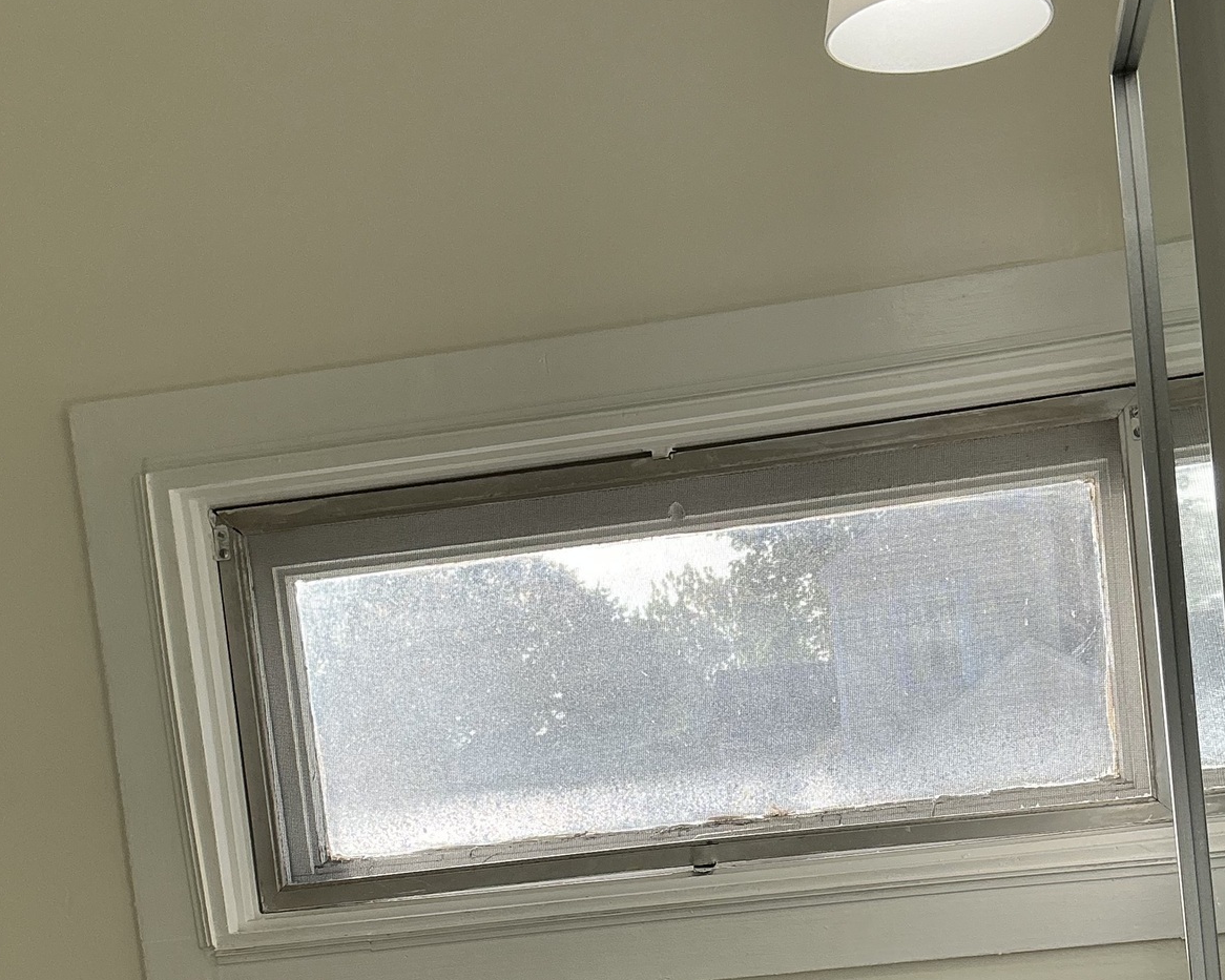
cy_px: 927
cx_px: 694
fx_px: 1958
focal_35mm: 54
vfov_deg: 26.9
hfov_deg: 34.7
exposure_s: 1/397
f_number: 1.8
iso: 25
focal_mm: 3
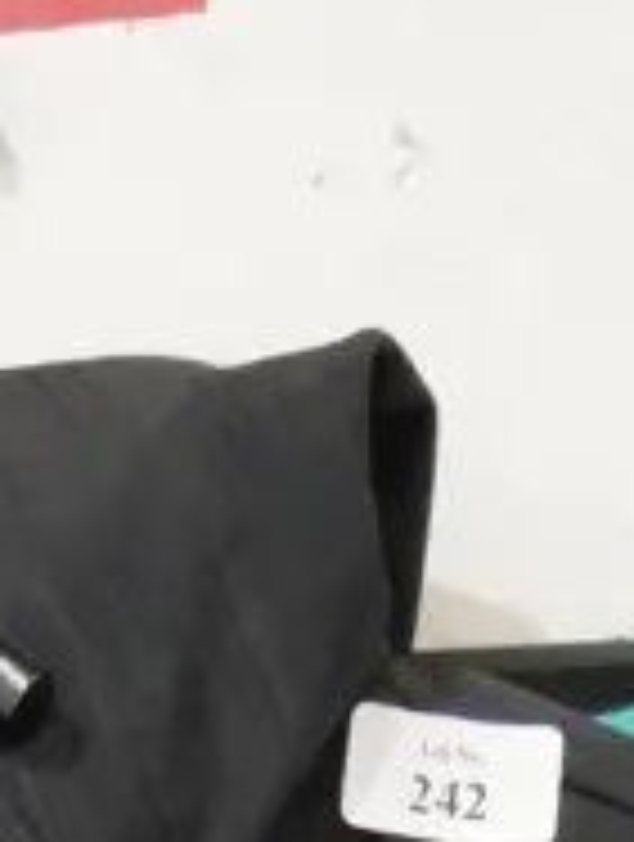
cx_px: -34
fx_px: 3991
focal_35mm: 164
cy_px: 2269
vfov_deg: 9.9
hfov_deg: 9.0
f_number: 3.6
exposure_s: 1/60
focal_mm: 15
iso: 1600
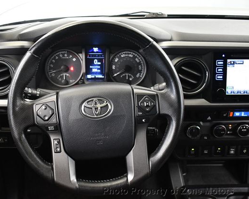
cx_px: 97
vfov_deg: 32.8
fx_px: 339
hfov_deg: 40.1
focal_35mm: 46
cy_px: 98
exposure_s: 1/60
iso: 5000
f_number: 4
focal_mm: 27
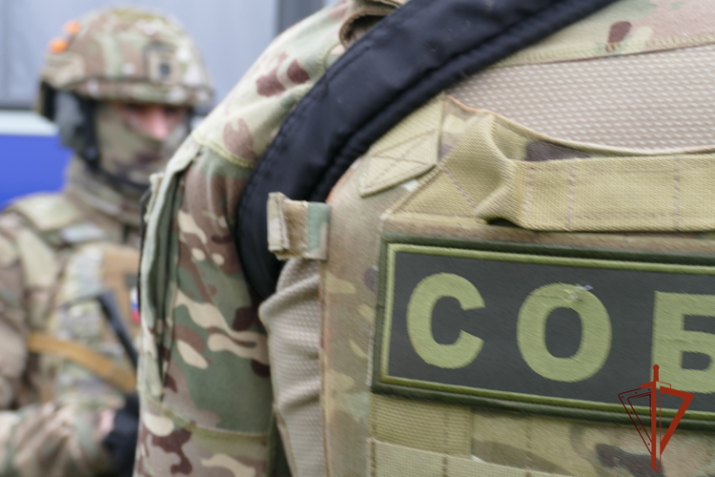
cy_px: 238
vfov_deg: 20.9
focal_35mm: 65
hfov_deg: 31.0
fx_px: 1291
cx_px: 358
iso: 125
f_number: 3.6
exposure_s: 1/125
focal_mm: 23.65
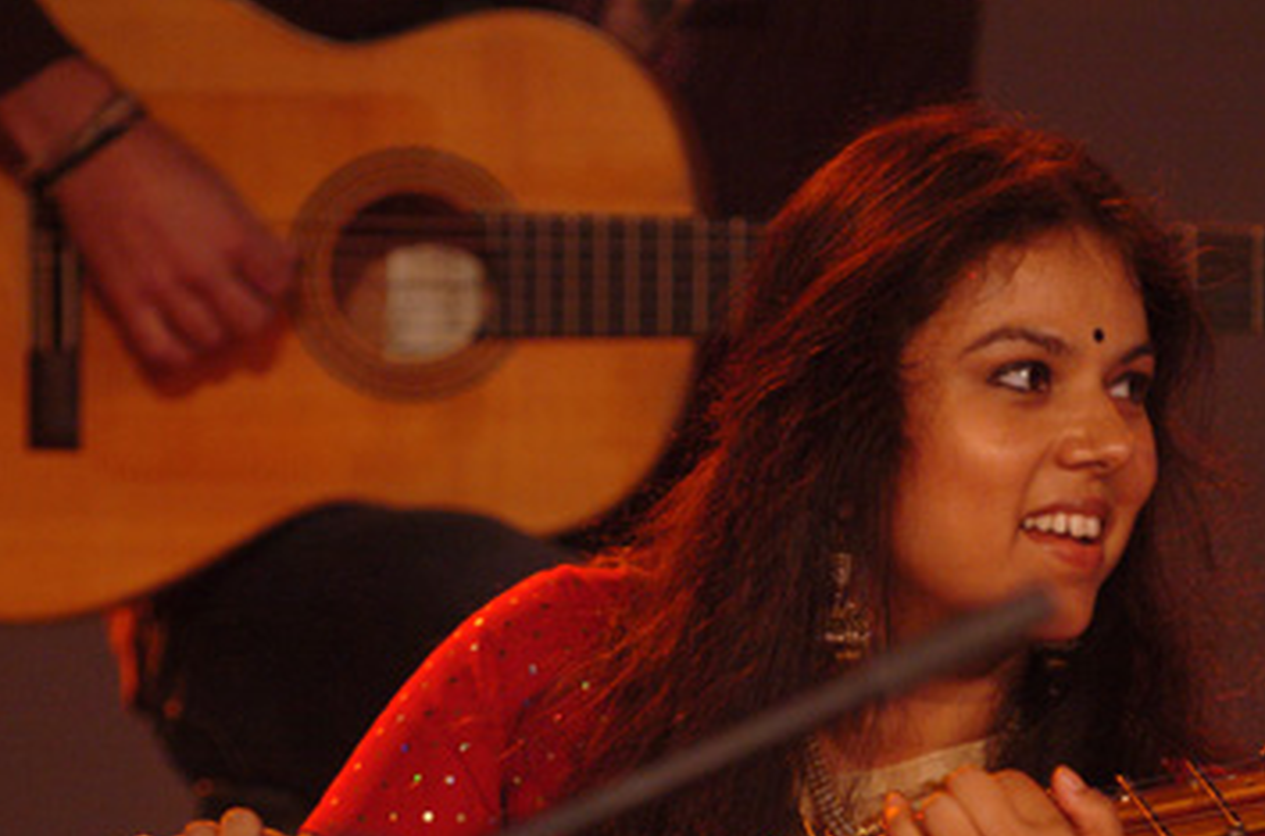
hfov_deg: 4.1
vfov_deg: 2.7
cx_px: 858
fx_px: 17838
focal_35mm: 509
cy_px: 677
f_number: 2.8
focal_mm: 200
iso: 800
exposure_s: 1/125
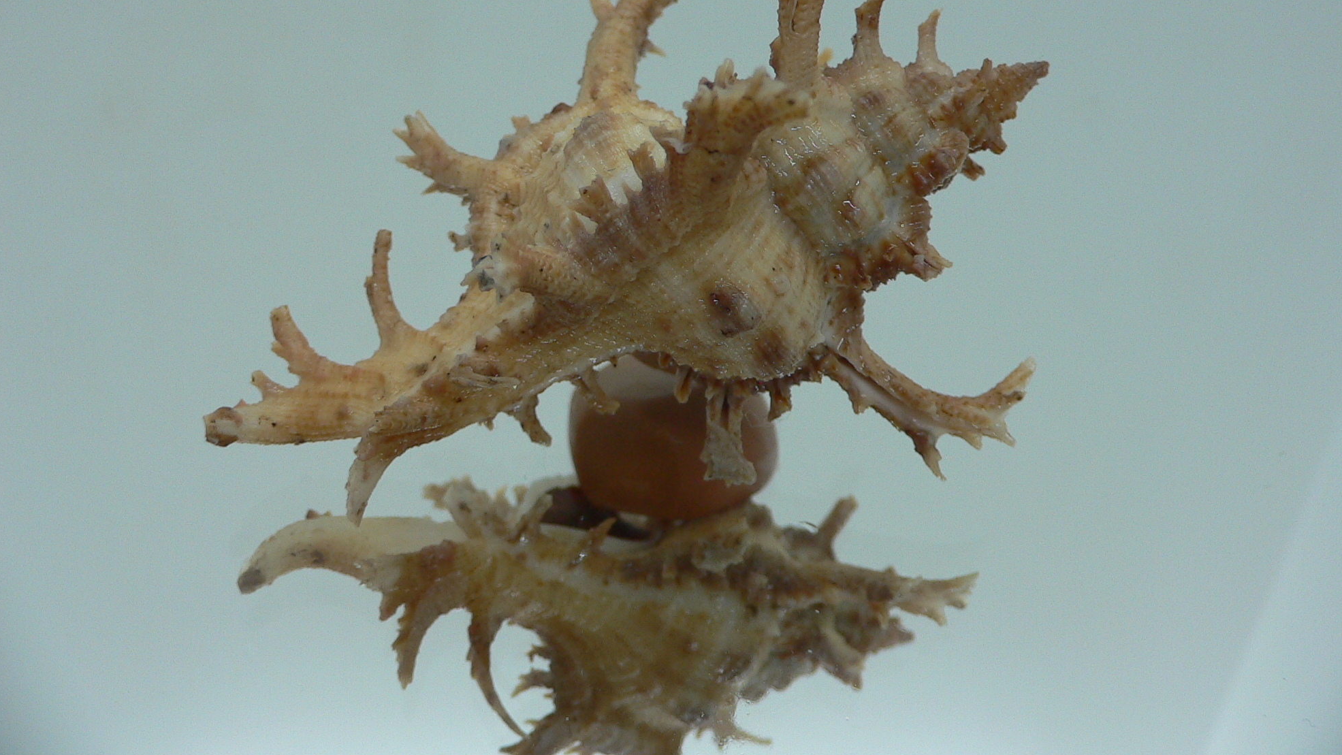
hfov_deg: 51.6
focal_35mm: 39
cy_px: 282
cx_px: 683
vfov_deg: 30.3
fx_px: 1388
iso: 80
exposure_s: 1/60
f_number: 2.8
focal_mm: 4.6
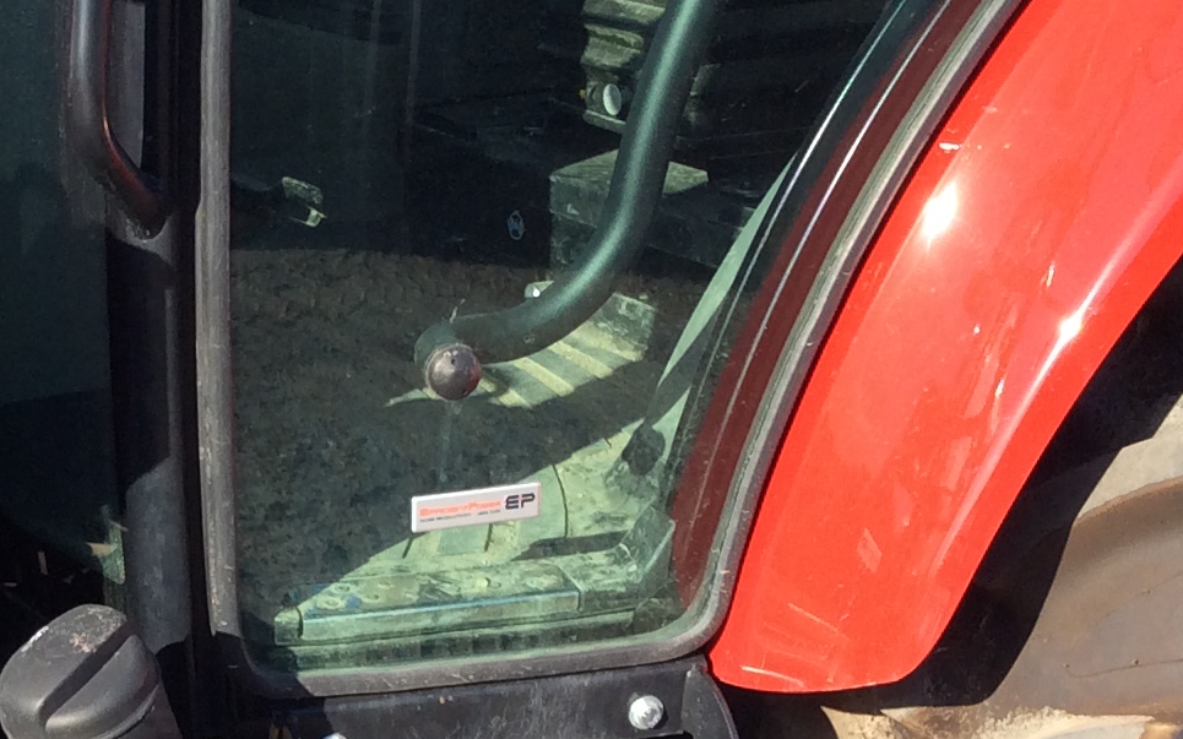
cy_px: 634
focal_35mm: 91
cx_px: 151
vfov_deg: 14.2
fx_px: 2934
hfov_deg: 22.3
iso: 32
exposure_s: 1/427
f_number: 2.4
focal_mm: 3.3
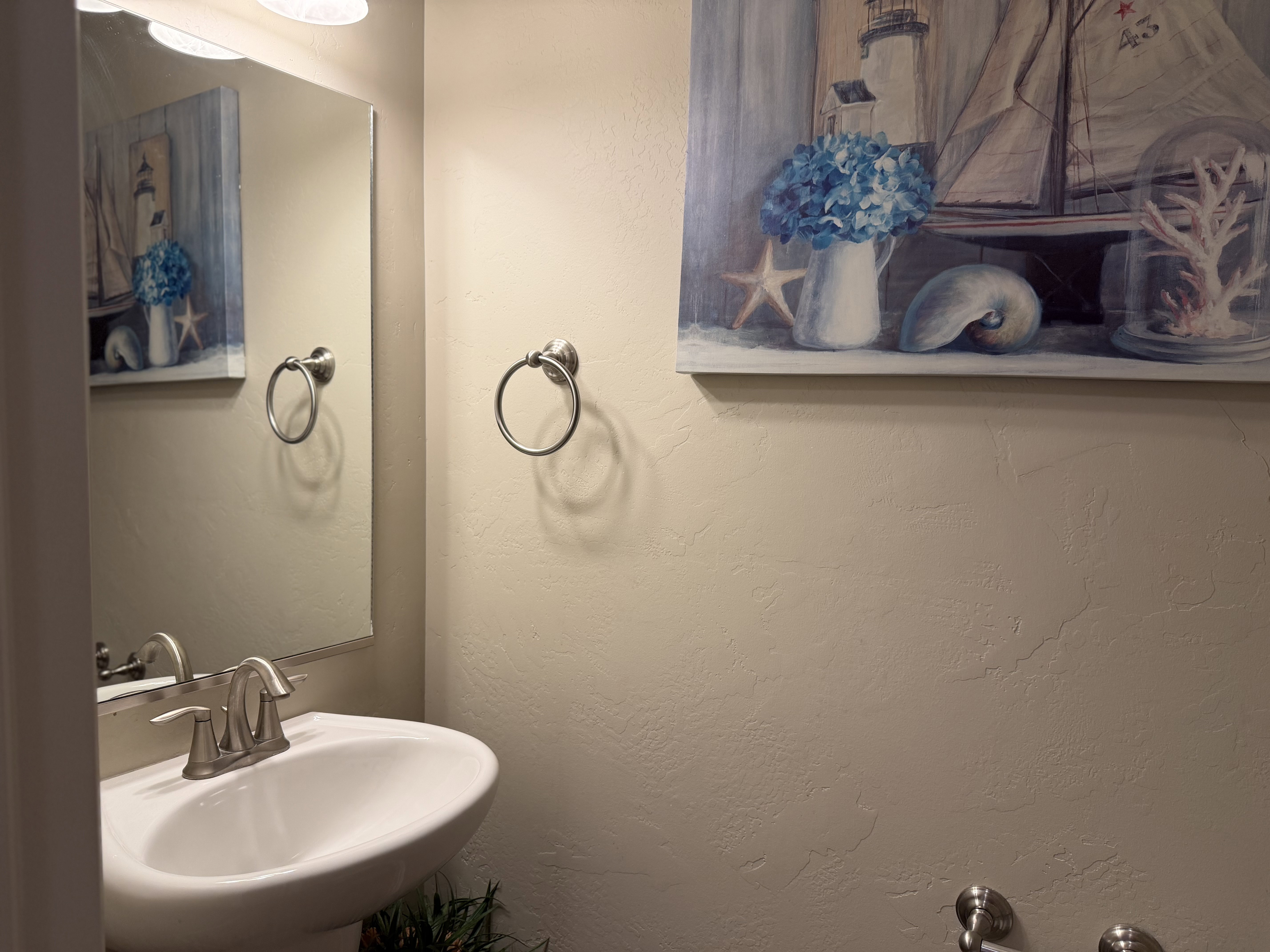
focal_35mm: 24
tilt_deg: -4.3
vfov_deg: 56.8
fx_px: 881
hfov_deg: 71.6
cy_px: 476
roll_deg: -0.7
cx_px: 635
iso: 125
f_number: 1.78
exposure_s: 1/60
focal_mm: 6.76
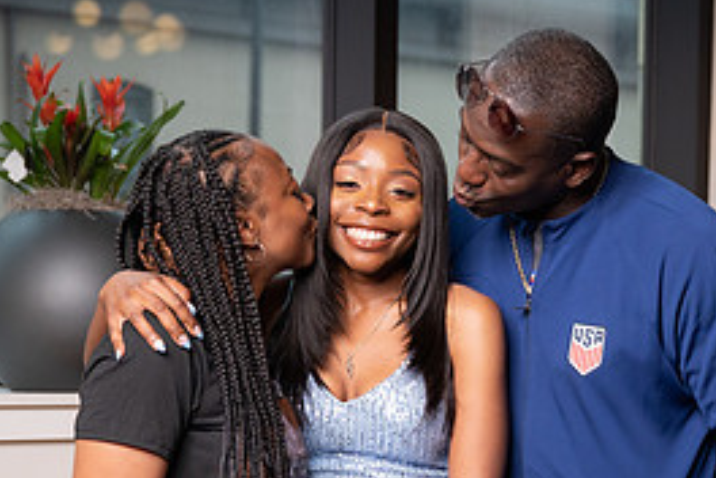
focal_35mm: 101
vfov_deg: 13.3
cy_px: 511
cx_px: 429
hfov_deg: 20.2
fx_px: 2009
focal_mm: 46
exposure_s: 1/250
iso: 1250
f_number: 3.5
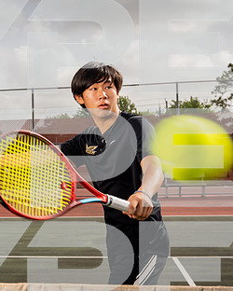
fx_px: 586
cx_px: 12
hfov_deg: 21.9
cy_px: 158
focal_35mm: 68
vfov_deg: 27.9
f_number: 6.3
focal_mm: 39
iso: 50
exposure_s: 1/250
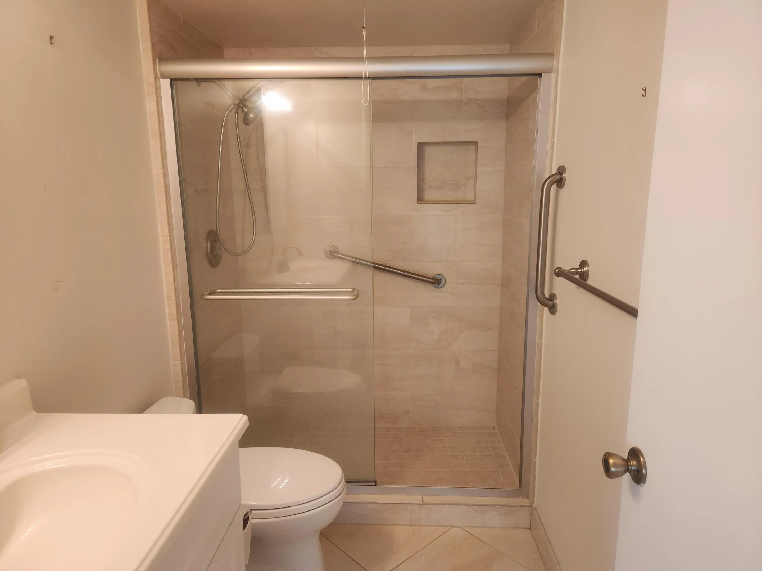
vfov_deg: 58.9
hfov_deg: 73.9
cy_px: 286
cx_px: 381
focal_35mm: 23
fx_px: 506
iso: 200
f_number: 1.8
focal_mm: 5.4
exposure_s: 1/120
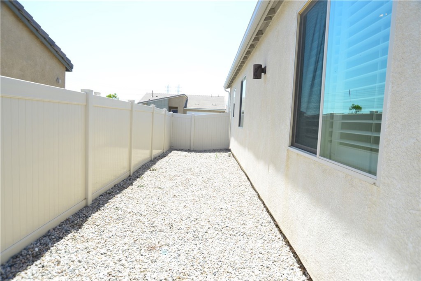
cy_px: 140
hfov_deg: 73.7
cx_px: 210
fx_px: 281
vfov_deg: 53.1
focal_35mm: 24
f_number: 9
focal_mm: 24
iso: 200
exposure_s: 1/160
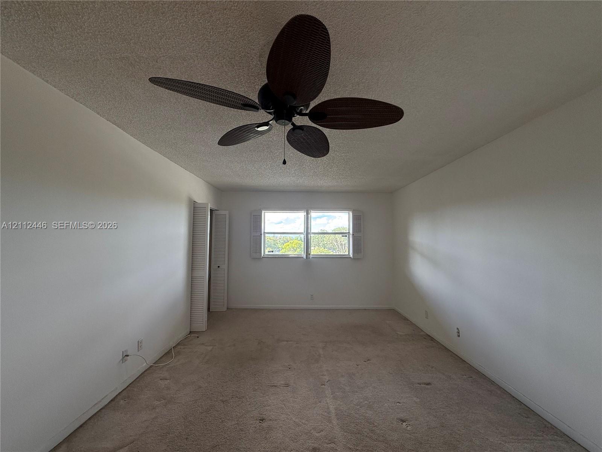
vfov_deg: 85.7
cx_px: 301
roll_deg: +0.2
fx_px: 243
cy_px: 226
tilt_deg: +4.7
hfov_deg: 102.1
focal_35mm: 14
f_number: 2.2
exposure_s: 1/120
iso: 80
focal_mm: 2.22
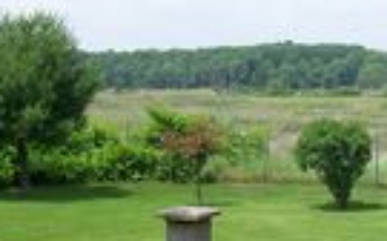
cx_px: 416
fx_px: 1096
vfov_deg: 12.5
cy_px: 189
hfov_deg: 19.3
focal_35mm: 104
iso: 64
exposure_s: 1/320
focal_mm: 6
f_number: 4.8
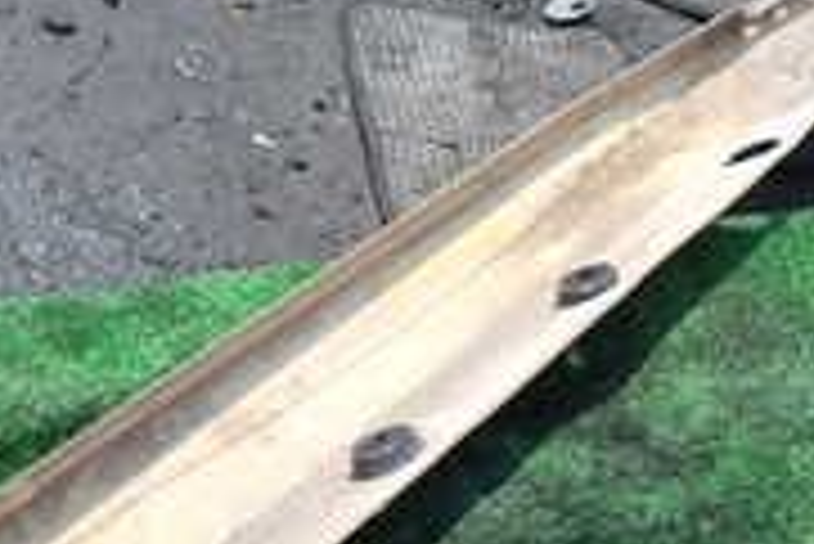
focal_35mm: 86
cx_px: -130
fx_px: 1946
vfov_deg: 15.0
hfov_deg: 22.1
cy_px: 769
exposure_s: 1/125
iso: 100
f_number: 8
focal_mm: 4.5
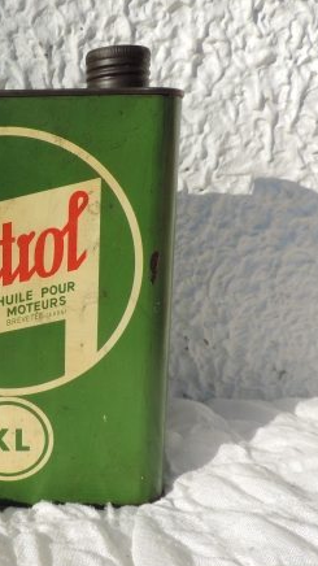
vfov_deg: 55.3
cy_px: 288
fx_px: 540
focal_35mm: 36
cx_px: -9
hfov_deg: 30.2
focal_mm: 4.3
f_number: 3
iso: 80
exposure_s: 1/1250
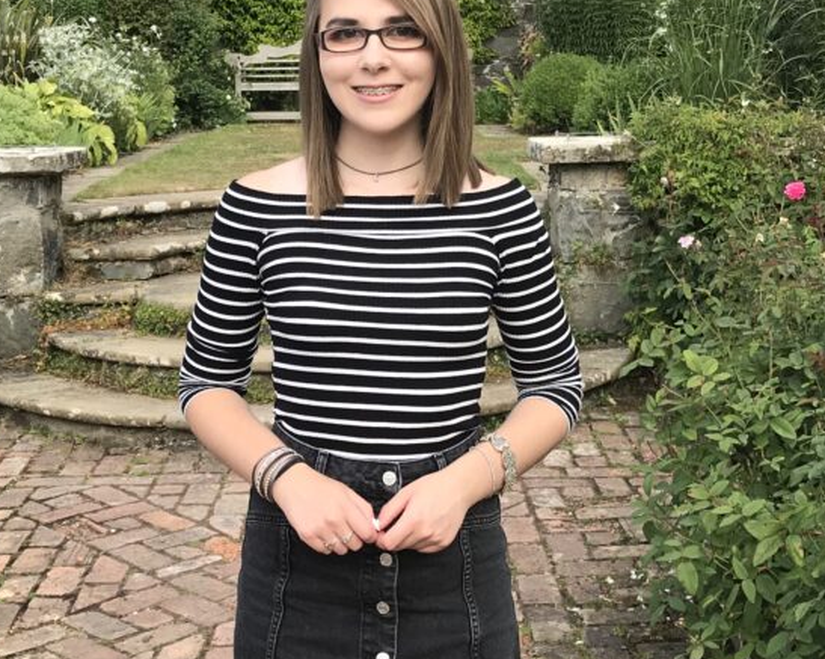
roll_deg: +2.0
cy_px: 293
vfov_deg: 25.4
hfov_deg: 31.5
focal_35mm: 60
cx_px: 403
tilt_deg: -8.5
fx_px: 1464
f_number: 1.8
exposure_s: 1/689
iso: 20
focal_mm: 3.99
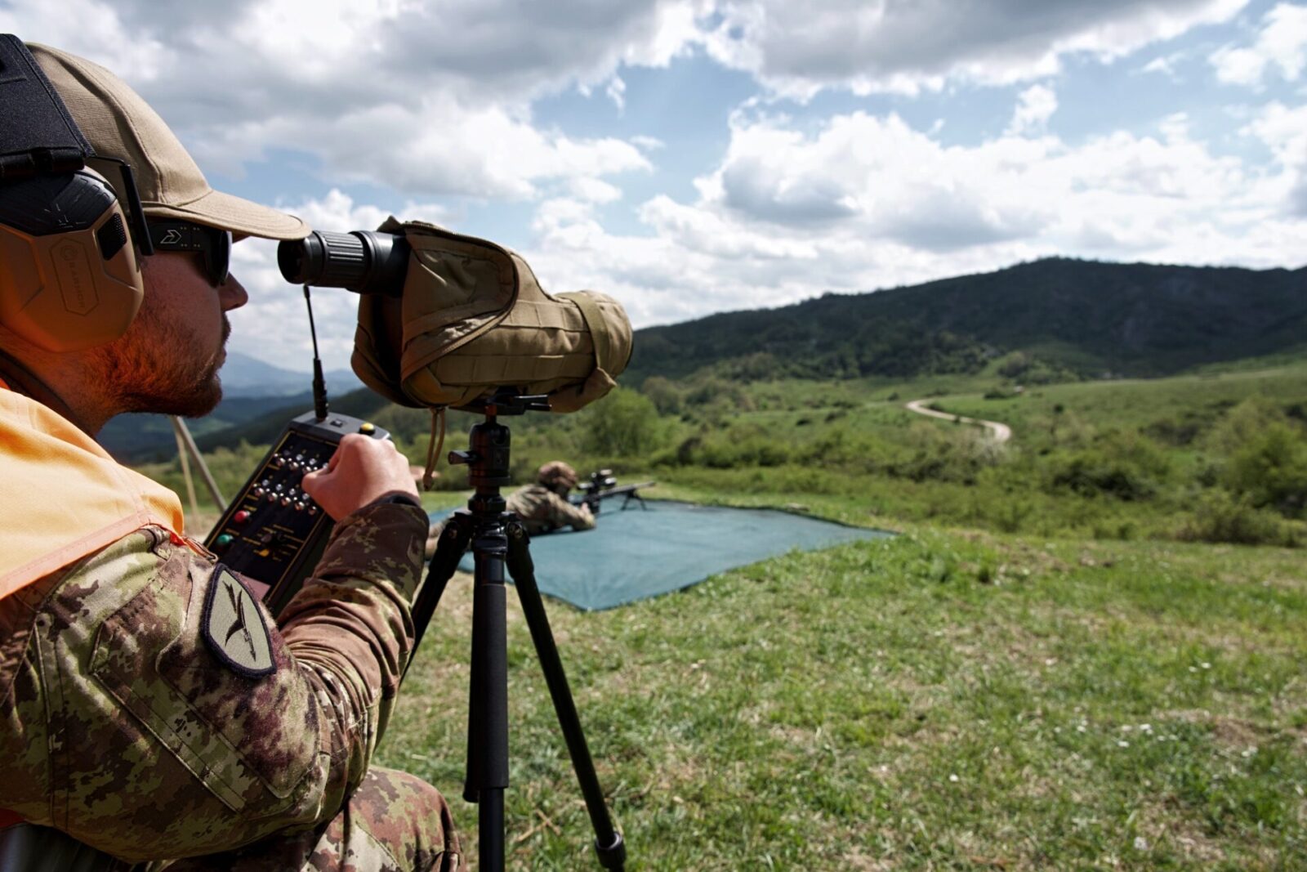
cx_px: 654
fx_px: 871
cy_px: 436
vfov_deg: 53.1
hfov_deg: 73.7
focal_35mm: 24
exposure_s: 1/800
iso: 400
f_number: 7.1
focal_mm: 24
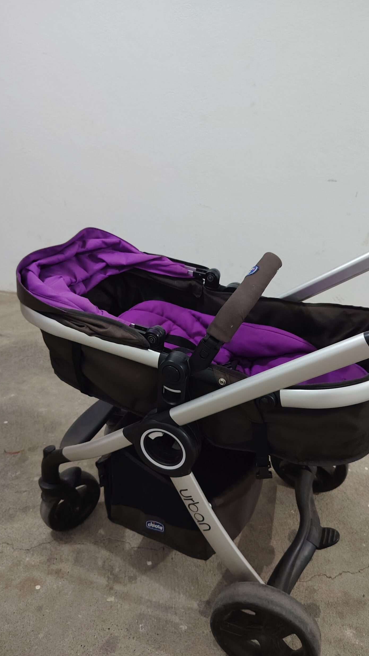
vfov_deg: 69.8
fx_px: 470
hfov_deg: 42.9
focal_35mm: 27
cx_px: 195
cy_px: 335
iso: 3709
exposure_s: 1/50
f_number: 1.75
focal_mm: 5.25
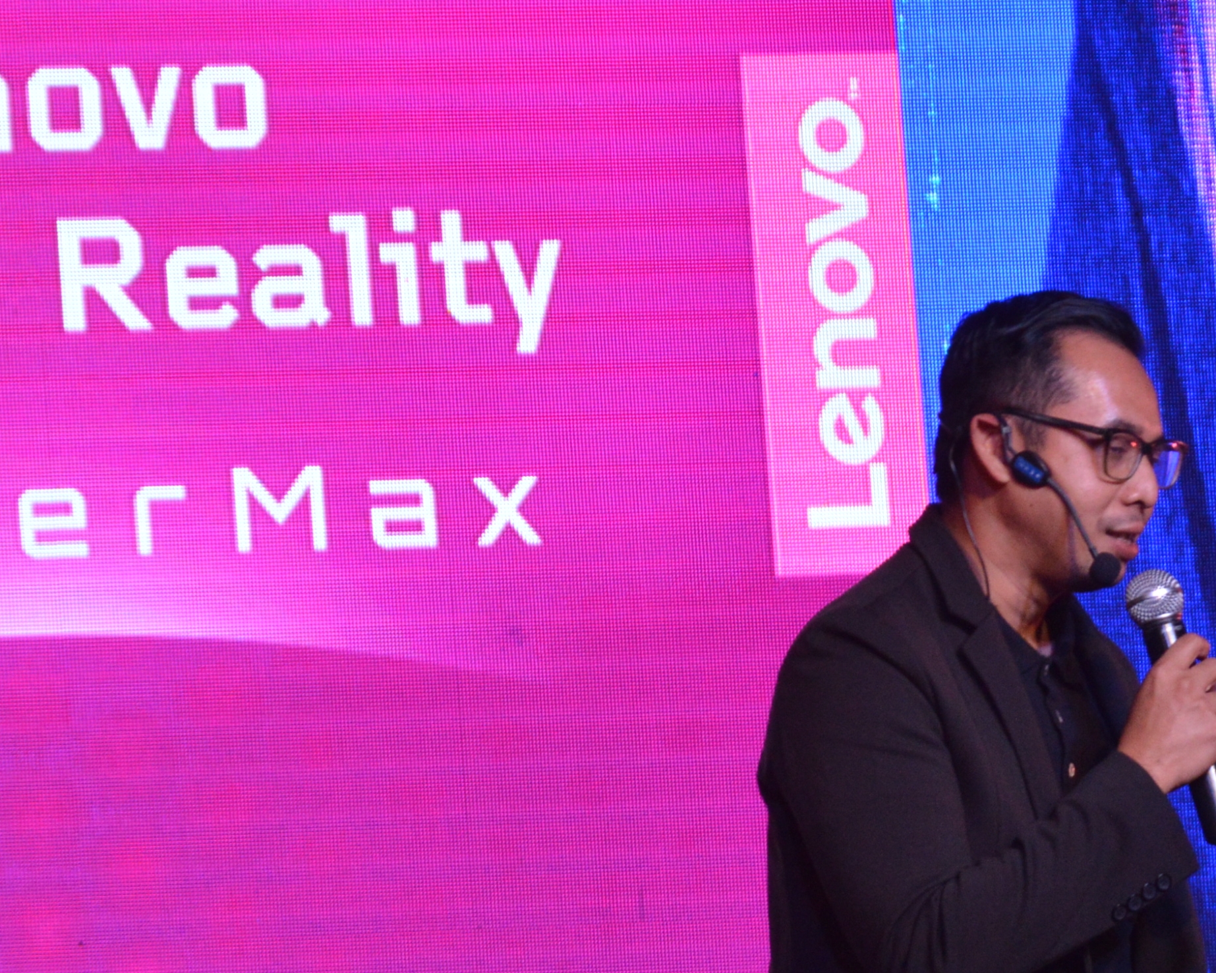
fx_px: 12997
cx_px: 965
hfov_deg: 5.4
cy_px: 629
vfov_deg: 4.3
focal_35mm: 361
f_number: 7.1
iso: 800
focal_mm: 105
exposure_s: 1/100
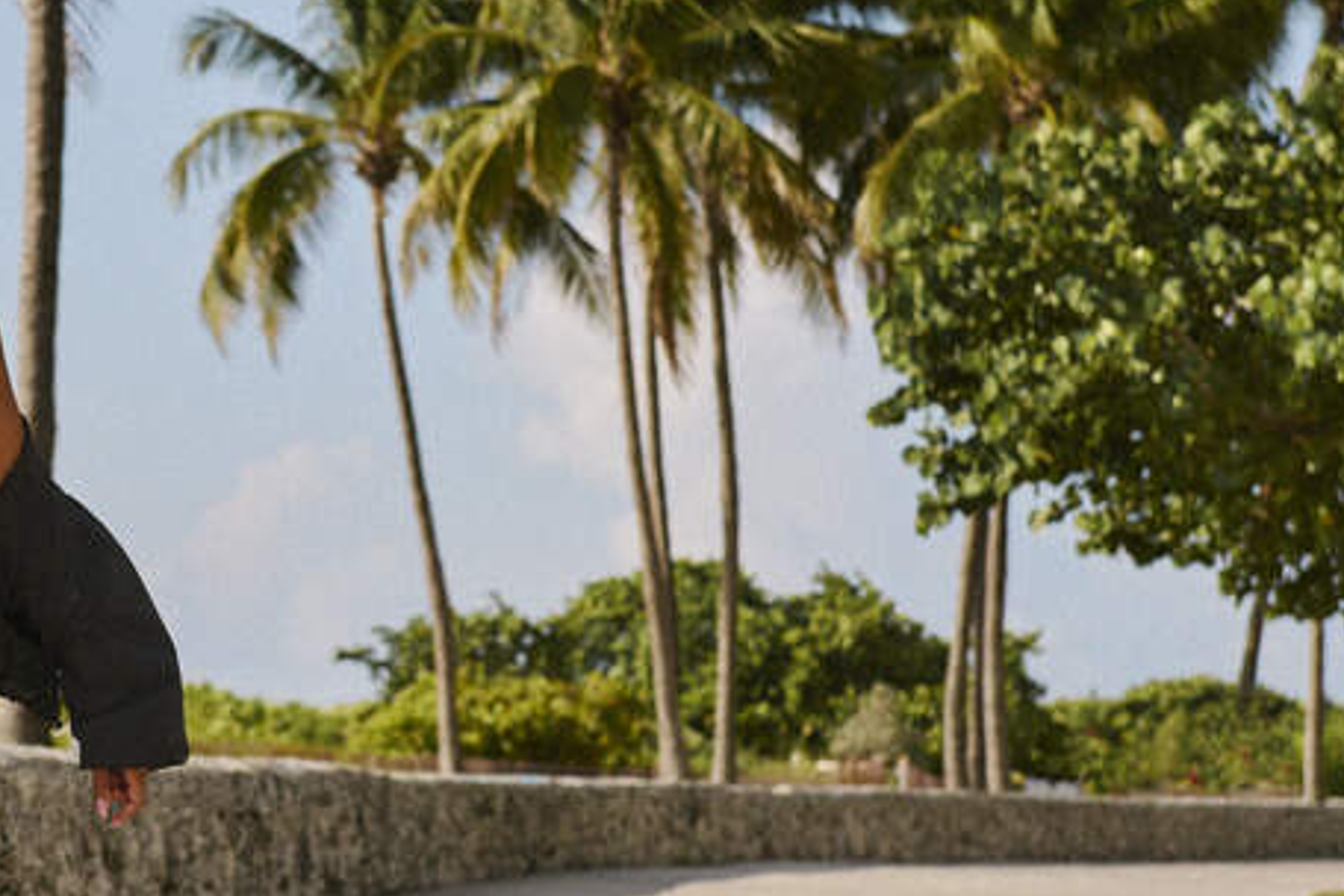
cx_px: 88
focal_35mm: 163
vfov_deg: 8.4
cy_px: 525
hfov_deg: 12.5
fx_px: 6085
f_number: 5
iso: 400
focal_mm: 62
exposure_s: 1/2000
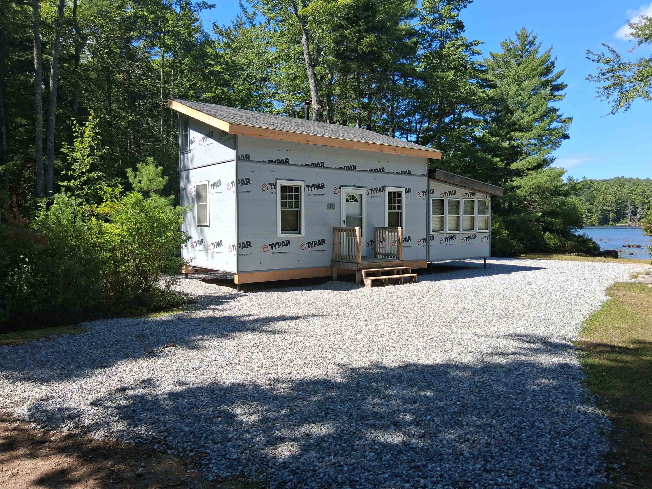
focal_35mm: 26
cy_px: 244
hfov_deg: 67.3
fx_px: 490
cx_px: 326
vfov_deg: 53.1
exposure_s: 1/389
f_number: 1.8
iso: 25
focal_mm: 3.98
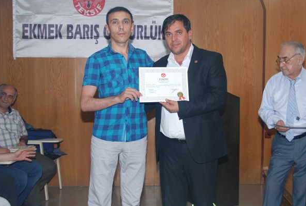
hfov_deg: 37.4
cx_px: 169
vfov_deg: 25.6
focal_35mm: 53
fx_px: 451
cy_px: 109
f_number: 4
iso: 200
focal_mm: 26
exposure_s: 1/60
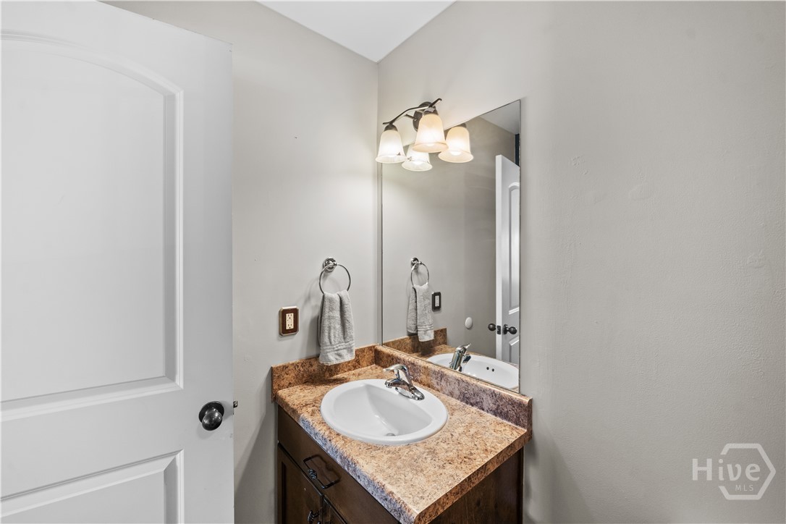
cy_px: 262
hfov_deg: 104.3
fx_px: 306
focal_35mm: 14
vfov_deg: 81.2
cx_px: 393
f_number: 6.3
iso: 1000
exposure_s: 1/30
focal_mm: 14
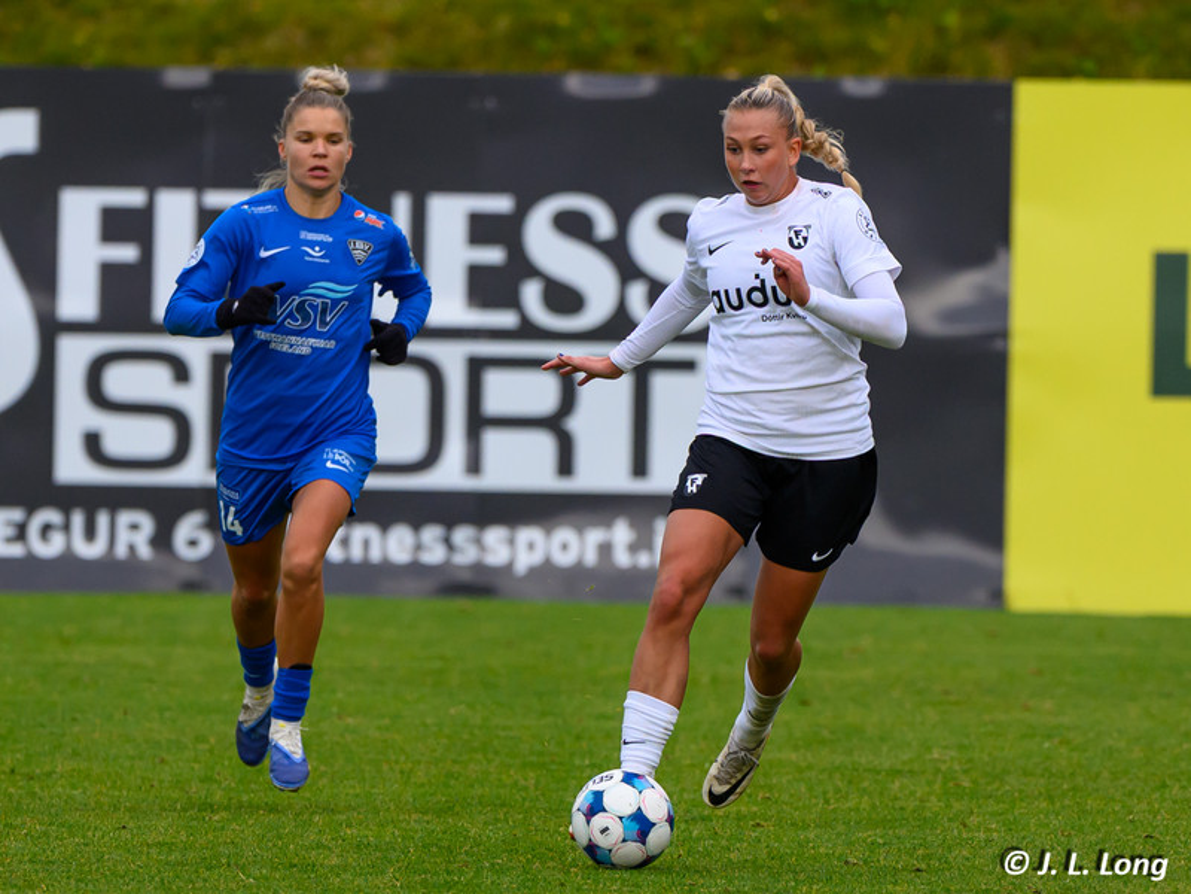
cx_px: 733
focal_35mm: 909
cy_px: 494
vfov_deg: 1.6
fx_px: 31258
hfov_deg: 2.2
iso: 900
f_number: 6.3
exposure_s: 1/1000
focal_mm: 460
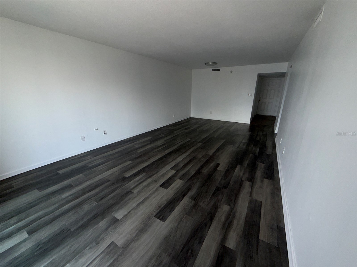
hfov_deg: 102.1
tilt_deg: -16.7
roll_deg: -0.5
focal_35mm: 14
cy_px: 134
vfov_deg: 85.7
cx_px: 178
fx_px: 144
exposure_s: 1/121
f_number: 2.2
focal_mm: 2.22
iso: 16
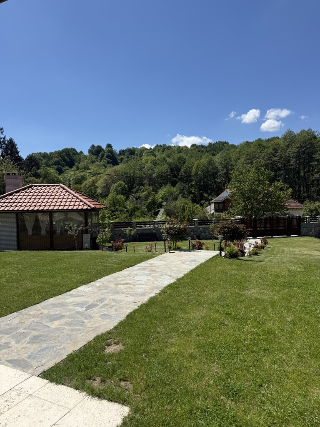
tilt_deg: -2.8
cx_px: 160
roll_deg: -0.2
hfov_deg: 56.8
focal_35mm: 24
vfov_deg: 71.6
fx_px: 296
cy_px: 214
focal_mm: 6.76
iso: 80
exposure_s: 1/6173
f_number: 1.78
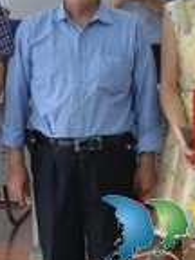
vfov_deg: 13.9
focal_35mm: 140
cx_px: -13
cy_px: 19
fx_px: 1052
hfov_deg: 10.5
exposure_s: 1/15
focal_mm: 28
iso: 100
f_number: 3.5
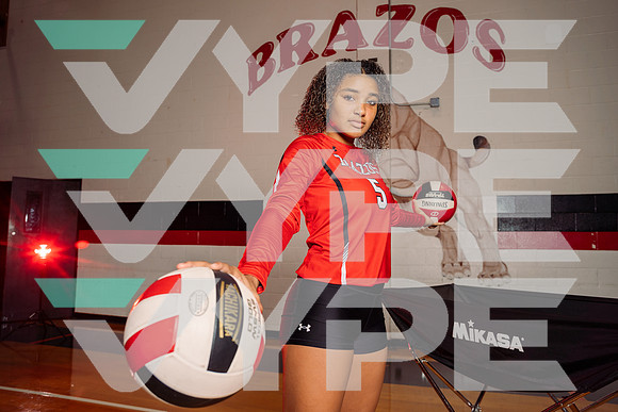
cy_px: 206
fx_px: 446
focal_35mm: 26
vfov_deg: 49.6
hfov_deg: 69.4
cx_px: 309
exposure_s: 1/200
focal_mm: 26
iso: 125
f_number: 4.5
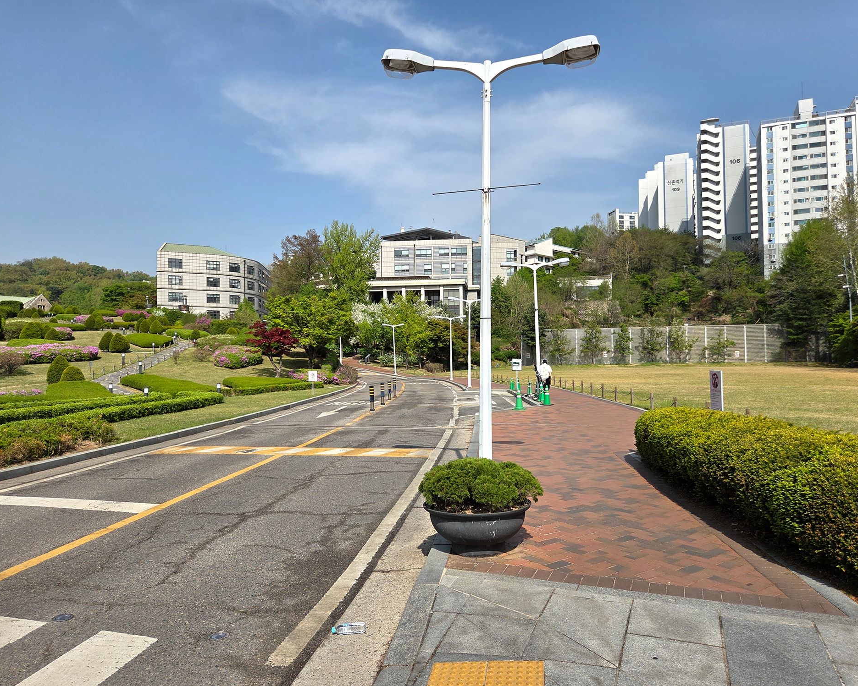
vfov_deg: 58.8
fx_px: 609
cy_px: 343
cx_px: 432
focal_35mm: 24
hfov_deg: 70.3
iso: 80
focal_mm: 5.4
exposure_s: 1/6839
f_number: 1.8
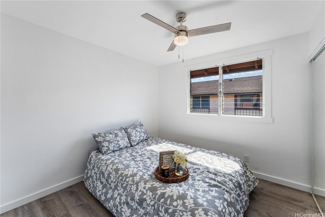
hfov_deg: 101.2
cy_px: 108
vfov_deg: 78.1
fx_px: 134
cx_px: 162
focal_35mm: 15
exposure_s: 1/15
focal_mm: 14.8
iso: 200
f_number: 9
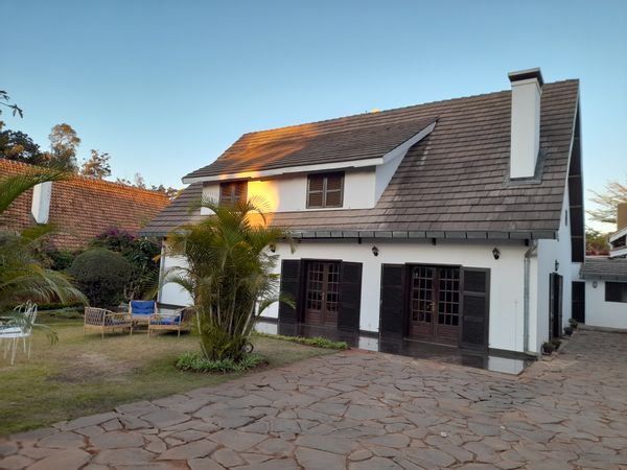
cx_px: 314
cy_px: 235
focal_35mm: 25
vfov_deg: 54.9
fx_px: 453
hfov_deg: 69.4
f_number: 2
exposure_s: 1/100
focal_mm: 4.6
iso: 32
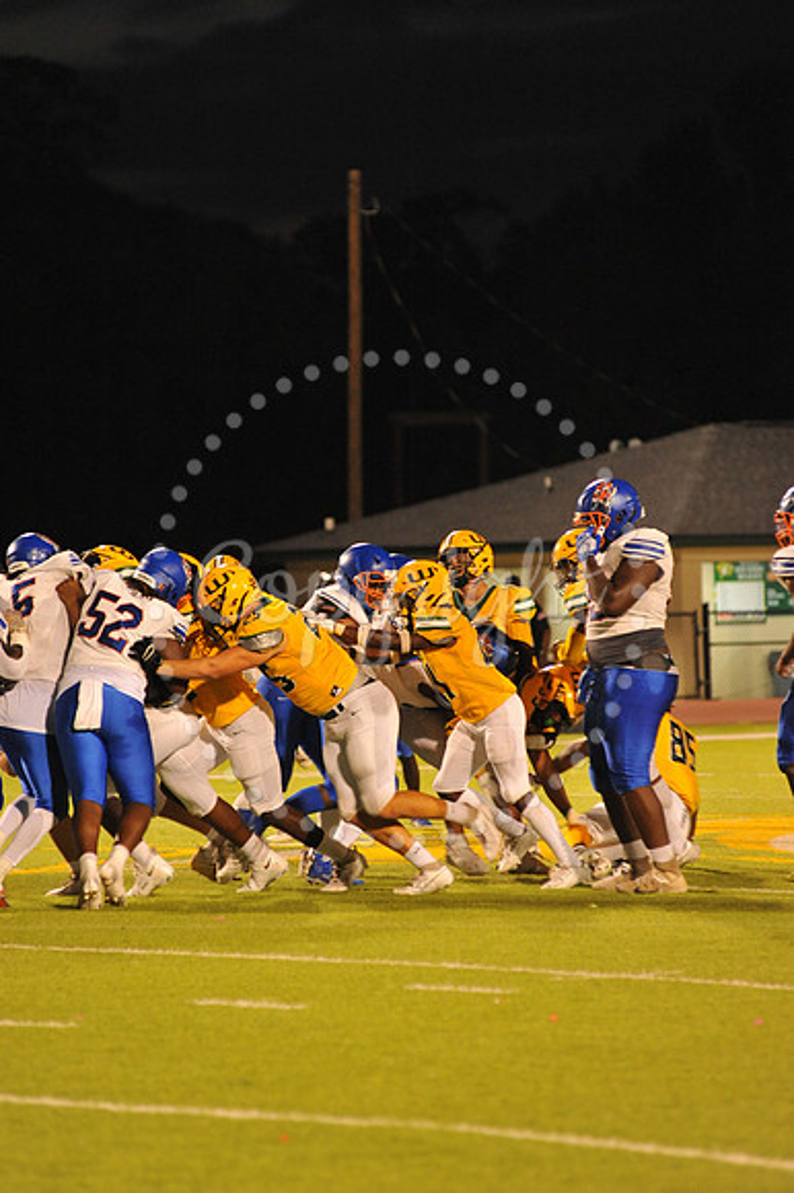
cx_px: 397
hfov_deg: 6.9
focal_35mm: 200
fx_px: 6624
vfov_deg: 10.3
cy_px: 596
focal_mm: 200
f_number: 4
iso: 3200
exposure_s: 1/160
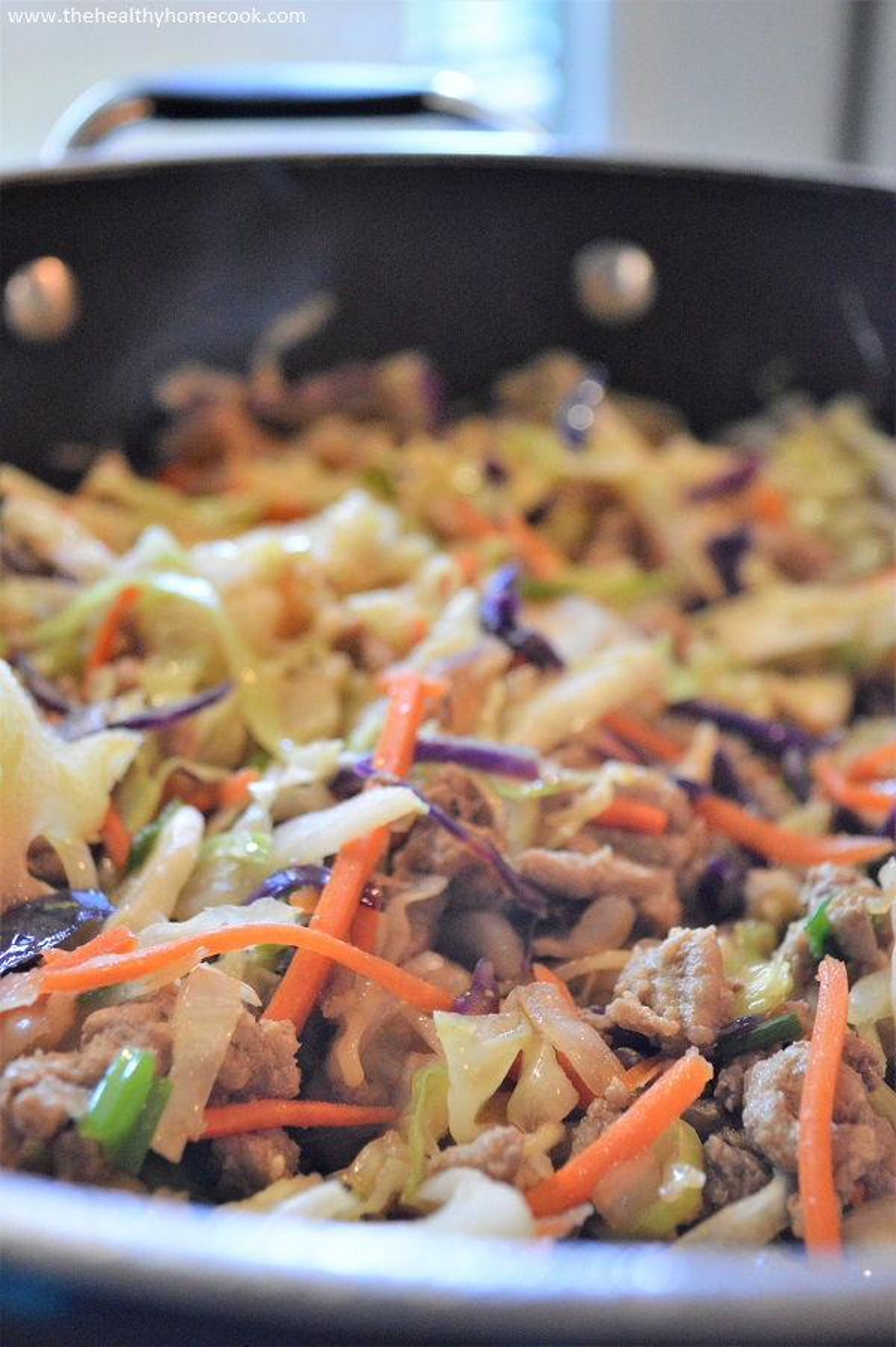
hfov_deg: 25.7
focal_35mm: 52
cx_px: 448
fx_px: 1963
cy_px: 674
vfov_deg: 37.9
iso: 3200
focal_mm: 35
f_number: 5
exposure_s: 1/40
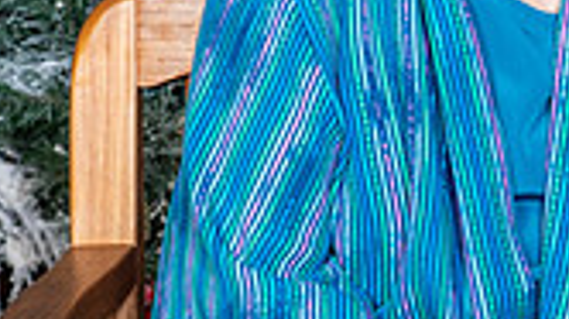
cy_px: -99
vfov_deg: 3.9
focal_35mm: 311
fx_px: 4688
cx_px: 857
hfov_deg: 6.8
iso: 400
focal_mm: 85
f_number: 8
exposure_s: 1/125
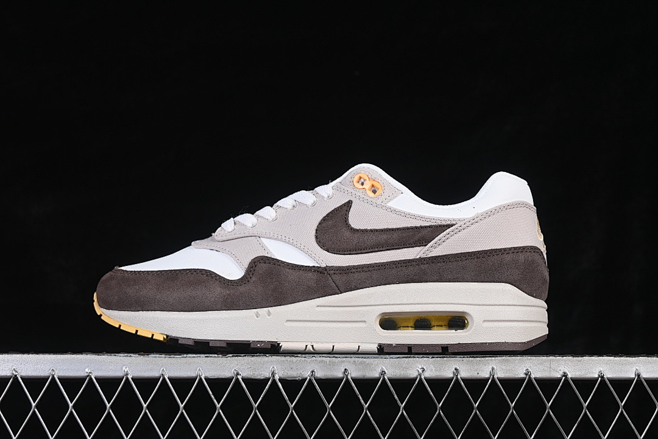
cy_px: 220
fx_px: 1371
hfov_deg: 27.0
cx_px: 329
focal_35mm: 75
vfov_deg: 18.2
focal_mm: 50
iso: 160
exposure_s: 1/80
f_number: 8
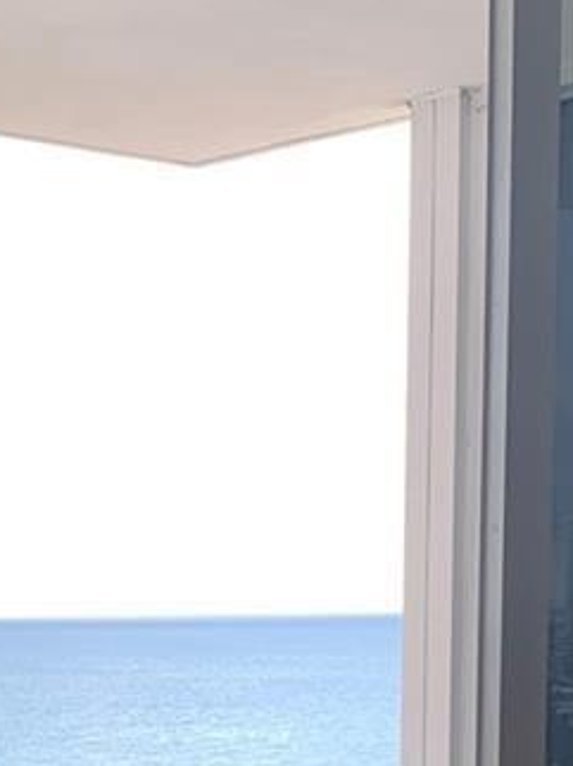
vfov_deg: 19.2
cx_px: 124
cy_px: 885
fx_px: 2144
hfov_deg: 15.1
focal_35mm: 97
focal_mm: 4.25
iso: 25
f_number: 1.8
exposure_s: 1/127
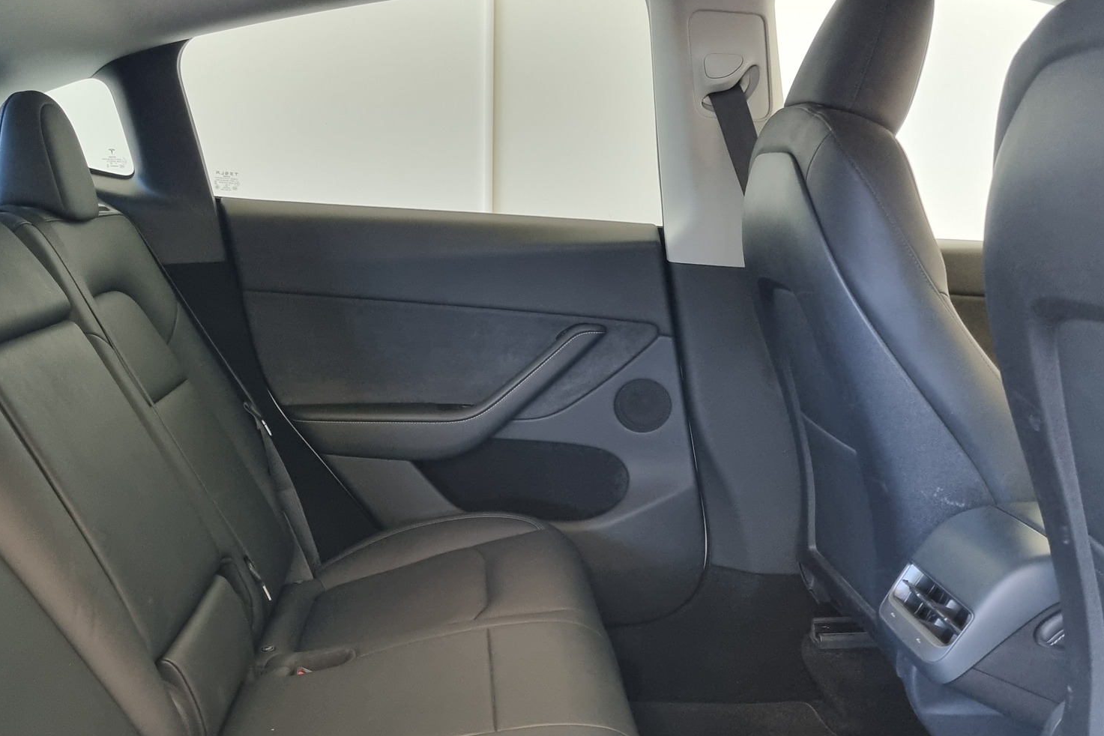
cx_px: 381
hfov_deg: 51.1
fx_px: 1135
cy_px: 477
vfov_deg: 35.7
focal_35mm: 37
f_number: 1.8
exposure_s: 1/50
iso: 800
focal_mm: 5.4
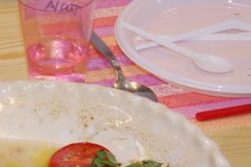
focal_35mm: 111
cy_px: 187
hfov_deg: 18.1
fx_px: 774
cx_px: 25
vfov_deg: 12.1
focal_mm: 31
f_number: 4.5
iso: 400
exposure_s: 1/60
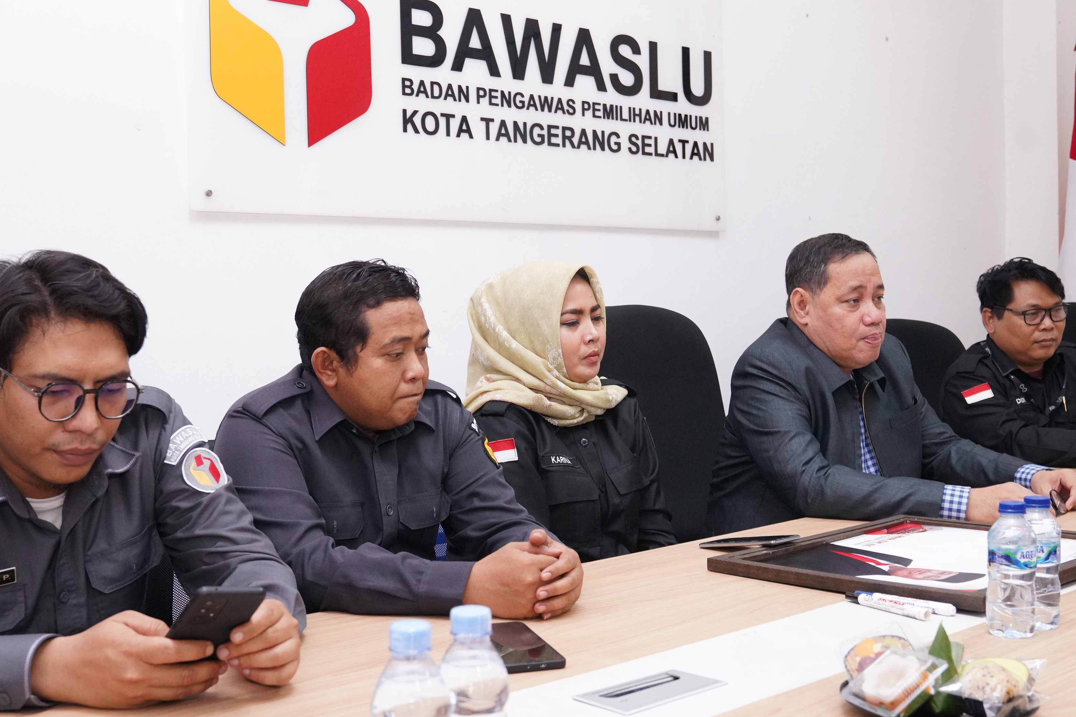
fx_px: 1285
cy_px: 381
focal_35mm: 43
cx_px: 541
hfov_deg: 45.4
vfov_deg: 31.2
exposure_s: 1/80
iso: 3200
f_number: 5
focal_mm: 30
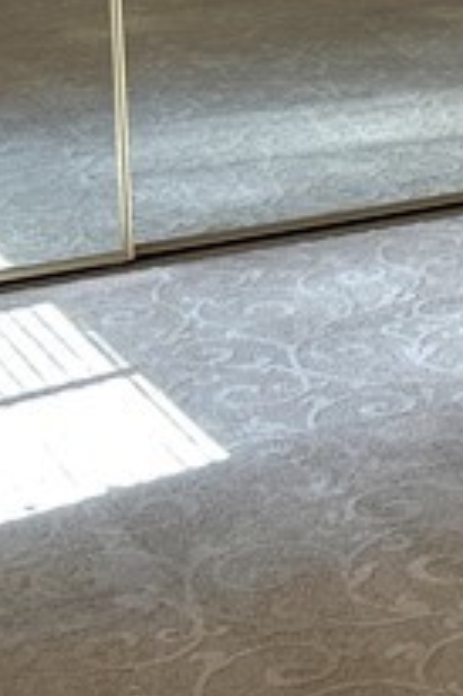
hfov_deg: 9.6
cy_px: -206
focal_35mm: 124
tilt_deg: -6.5
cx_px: 1176
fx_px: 2396
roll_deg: +0.2
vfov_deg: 15.7
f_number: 1.78
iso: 64
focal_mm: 6.86
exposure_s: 1/121
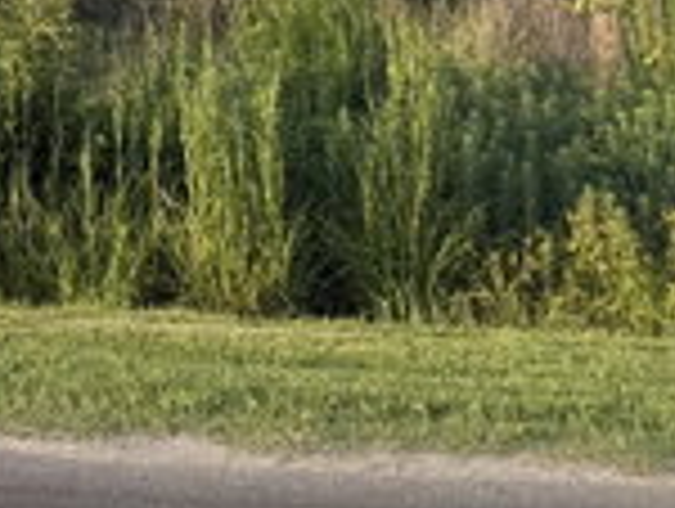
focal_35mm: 102
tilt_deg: +5.9
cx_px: -574
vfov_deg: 13.4
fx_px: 1992
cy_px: -342
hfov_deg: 16.0
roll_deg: -0.2
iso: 80
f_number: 1.78
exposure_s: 1/2232
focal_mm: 6.76
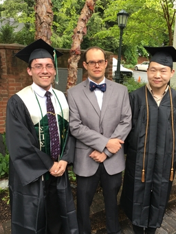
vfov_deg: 53.9
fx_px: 230
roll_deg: +0.1
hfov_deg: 41.7
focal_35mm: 34
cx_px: 102
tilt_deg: -11.6
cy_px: 117
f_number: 2.2
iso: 40
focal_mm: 4.15
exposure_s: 1/120
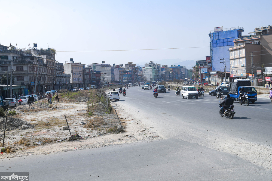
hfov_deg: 44.5
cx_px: 136
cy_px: 90
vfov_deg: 30.5
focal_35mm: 44
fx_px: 332
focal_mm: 44
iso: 64
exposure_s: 1/400
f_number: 5.6
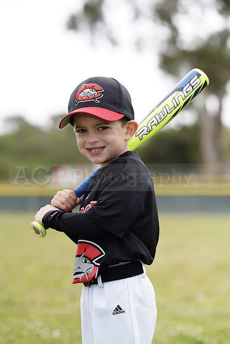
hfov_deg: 7.3
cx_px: 115
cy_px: 172
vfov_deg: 10.9
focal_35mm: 188
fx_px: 1800
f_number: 5.6
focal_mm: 188
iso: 100
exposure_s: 1/250
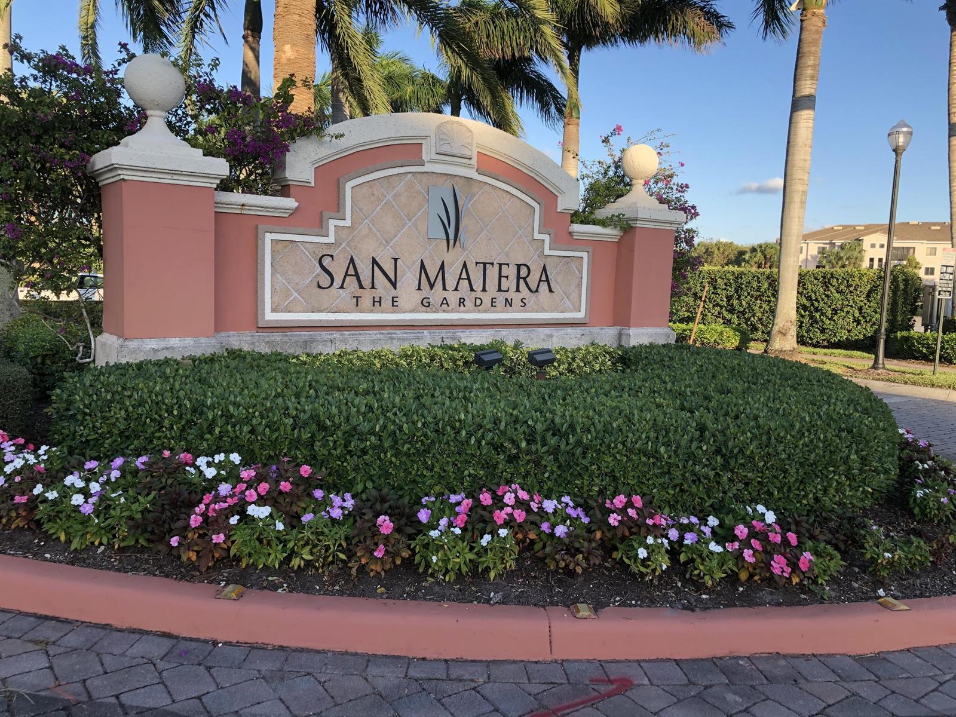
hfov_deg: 63.4
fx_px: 773
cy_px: 358
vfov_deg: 49.7
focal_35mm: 28
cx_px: 478
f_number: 1.8
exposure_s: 1/475
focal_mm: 3.99
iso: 20
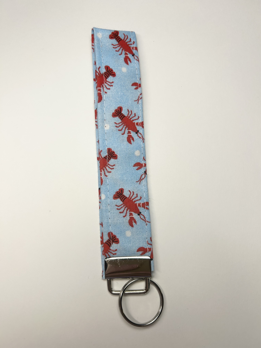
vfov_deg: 67.3
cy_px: 174
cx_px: 130
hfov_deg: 53.1
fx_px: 261
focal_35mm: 26
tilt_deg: -81.5
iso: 50
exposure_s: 1/575
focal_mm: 5.7
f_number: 1.5
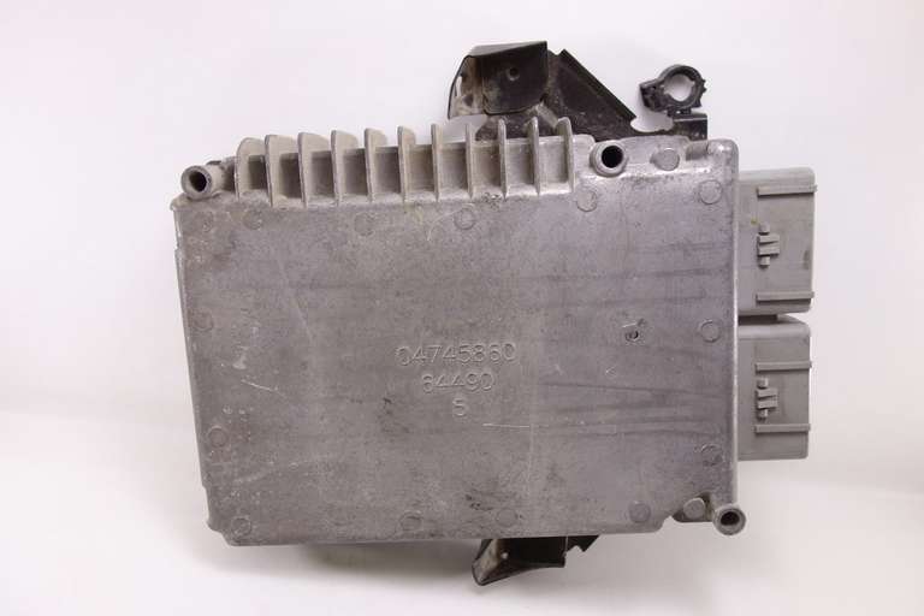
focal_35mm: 28
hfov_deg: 65.5
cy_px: 308
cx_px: 462
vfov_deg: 46.4
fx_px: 719
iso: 125
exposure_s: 1/100
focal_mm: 10.4
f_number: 2
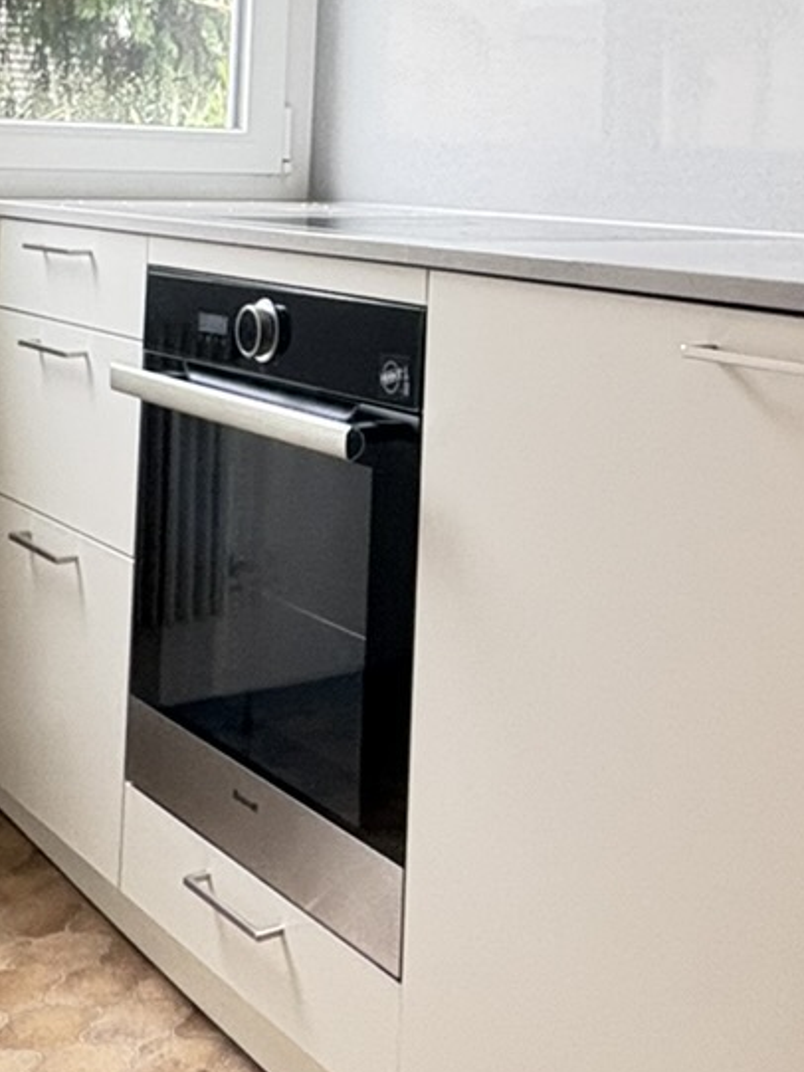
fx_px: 1641
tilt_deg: +3.9
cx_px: 650
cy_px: 85
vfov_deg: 34.0
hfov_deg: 27.0
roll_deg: -1.8
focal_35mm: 53
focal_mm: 2.22
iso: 400
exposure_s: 1/60
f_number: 2.2
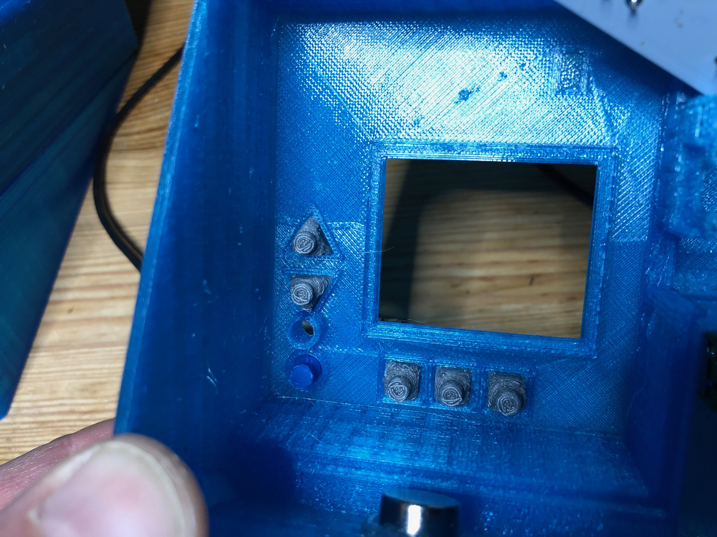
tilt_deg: -63.0
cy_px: 268
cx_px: 358
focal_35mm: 28
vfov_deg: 49.7
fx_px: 580
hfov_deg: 63.4
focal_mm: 4
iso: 32
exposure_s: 1/33
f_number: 1.8
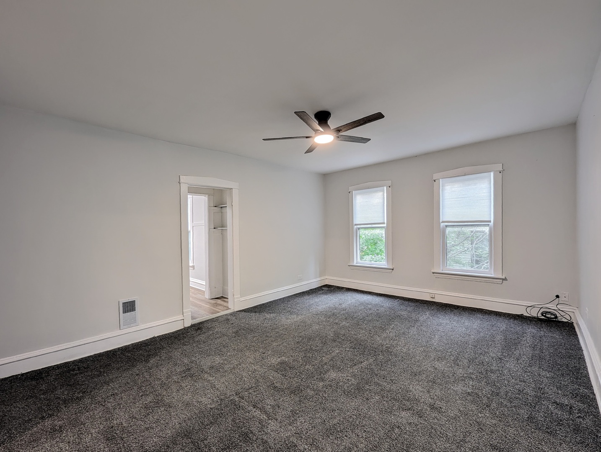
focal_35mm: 13
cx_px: 300
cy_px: 226
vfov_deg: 90.1
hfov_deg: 106.1
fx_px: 226
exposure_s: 1/7.59
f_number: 2.2
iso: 47
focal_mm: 1.95
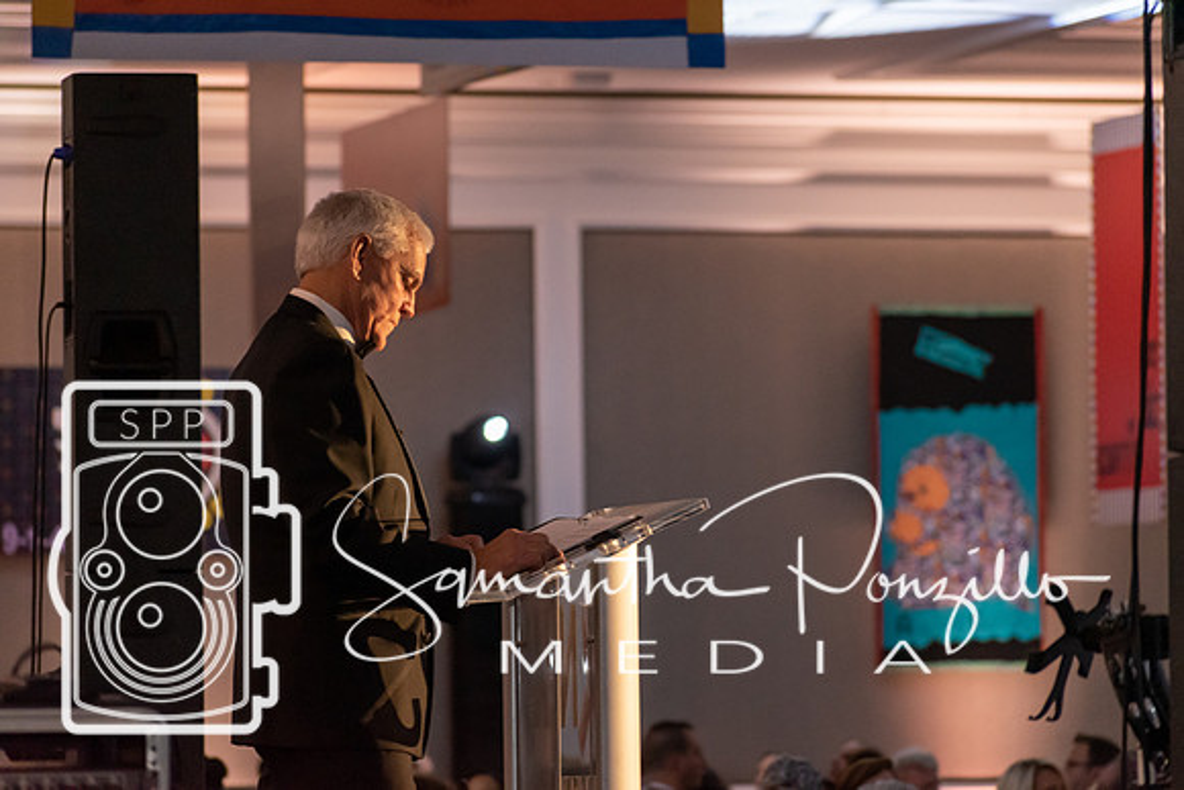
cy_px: 395
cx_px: 592
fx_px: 6941
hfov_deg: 9.8
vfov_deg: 6.5
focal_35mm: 211
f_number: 4.8
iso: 2500
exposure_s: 1/60
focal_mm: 140
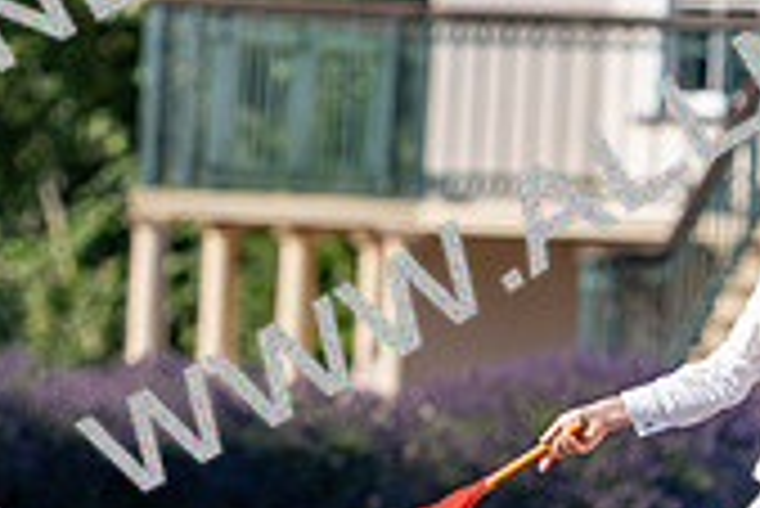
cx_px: 634
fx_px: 27488
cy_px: 506
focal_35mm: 1301
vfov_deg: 1.1
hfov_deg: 1.6
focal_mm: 379
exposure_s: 1/1600
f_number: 6.3
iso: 250
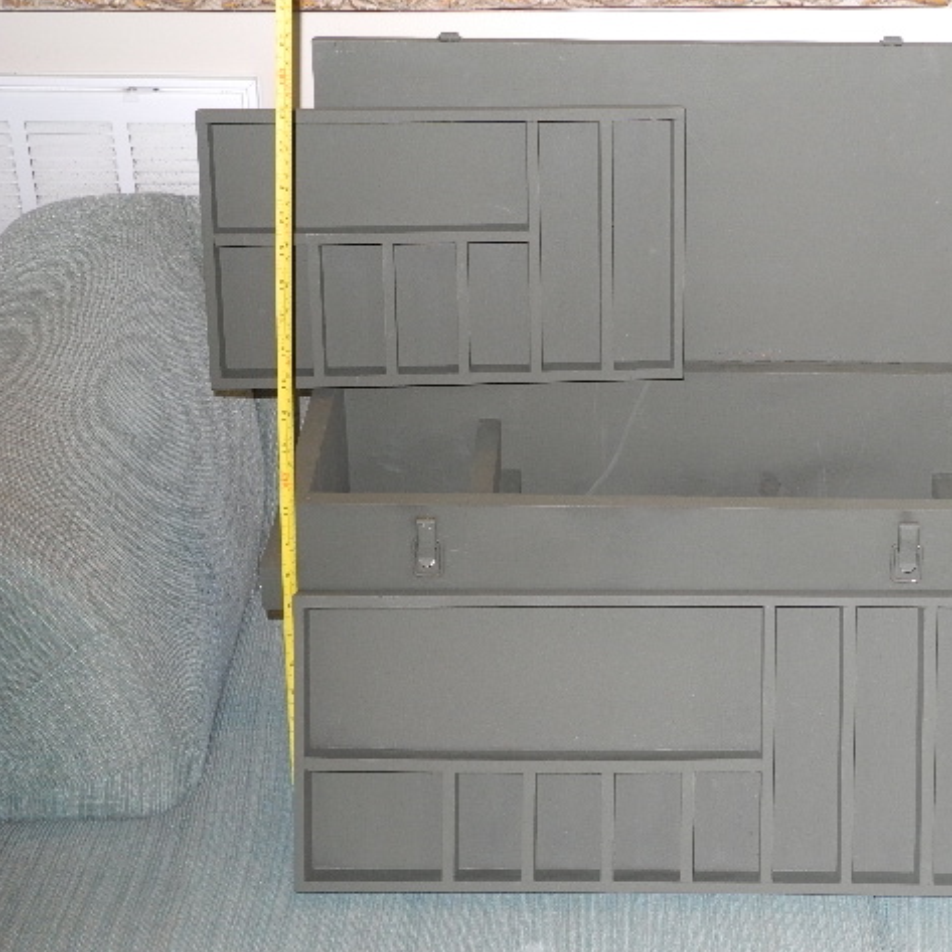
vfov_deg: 23.7
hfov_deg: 23.6
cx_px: 632
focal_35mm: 73
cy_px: 477
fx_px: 2271
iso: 400
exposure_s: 1/30
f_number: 3.5
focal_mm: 13
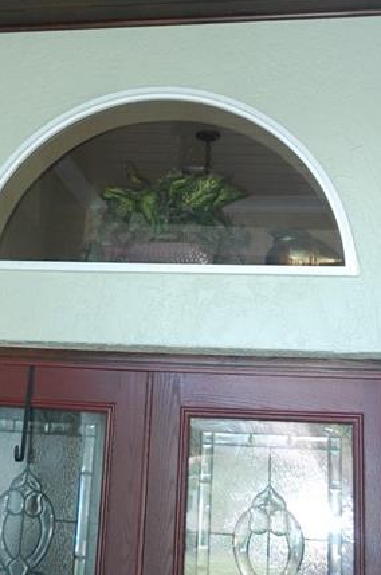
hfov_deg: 21.8
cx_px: 126
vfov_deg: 31.6
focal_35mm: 62
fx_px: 986
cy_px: 114
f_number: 4
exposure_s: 1/60
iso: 400
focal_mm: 23
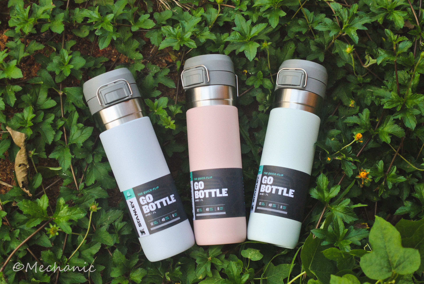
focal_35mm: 52
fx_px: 619
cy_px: 142
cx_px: 212
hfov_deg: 37.8
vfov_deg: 25.8
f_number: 5.6
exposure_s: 1/640
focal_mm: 35
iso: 720
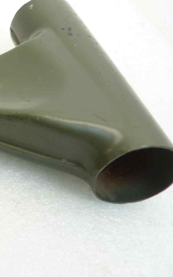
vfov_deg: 38.1
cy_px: 78
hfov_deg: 20.9
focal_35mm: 52
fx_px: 392
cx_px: -91
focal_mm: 4.1
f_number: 3.3
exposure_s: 1/15
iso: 80
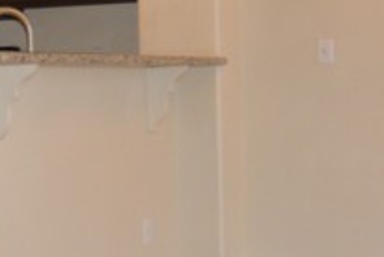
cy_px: 171
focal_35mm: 118
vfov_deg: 11.6
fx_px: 1260
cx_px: 67
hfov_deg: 17.2
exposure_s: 1/60
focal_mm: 10
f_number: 4
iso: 400
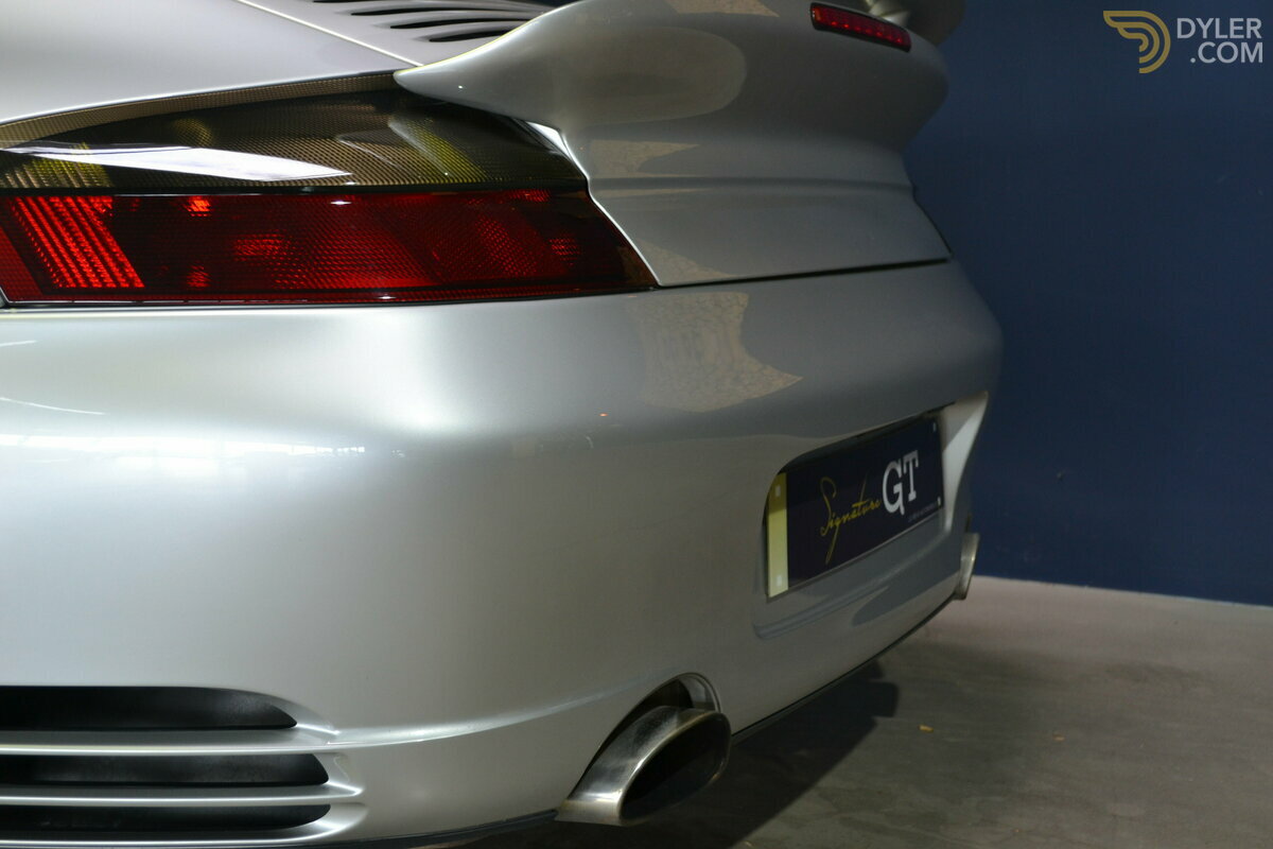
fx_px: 1697
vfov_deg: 28.1
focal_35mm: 48
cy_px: 424
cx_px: 636
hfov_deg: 41.1
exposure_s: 1/25
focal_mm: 32
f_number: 4.8
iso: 400
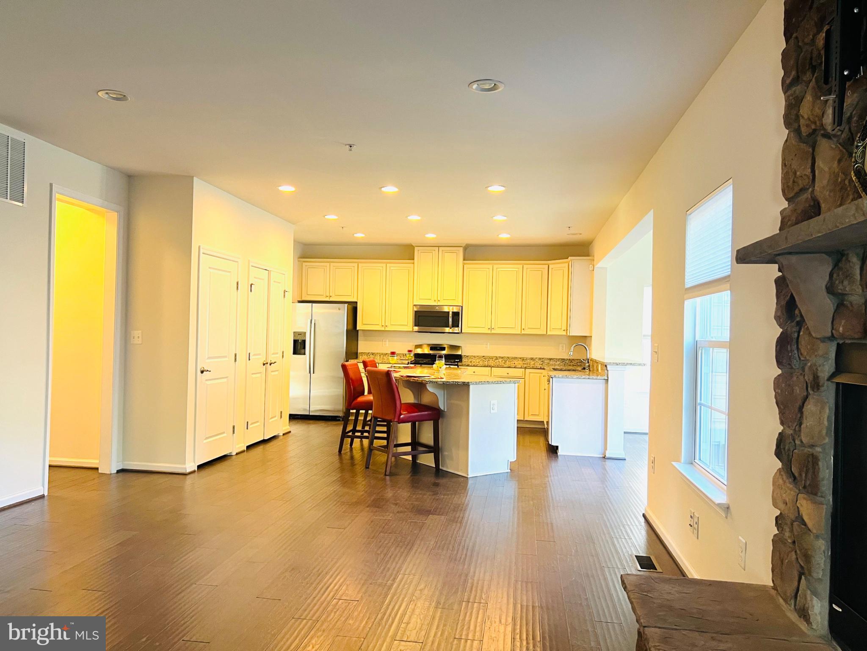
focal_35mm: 26
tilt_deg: -0.8
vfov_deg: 53.1
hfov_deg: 67.3
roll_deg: -1.0
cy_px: 326
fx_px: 651
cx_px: 434
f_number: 1.5
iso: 125
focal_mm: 5.7
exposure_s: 1/60
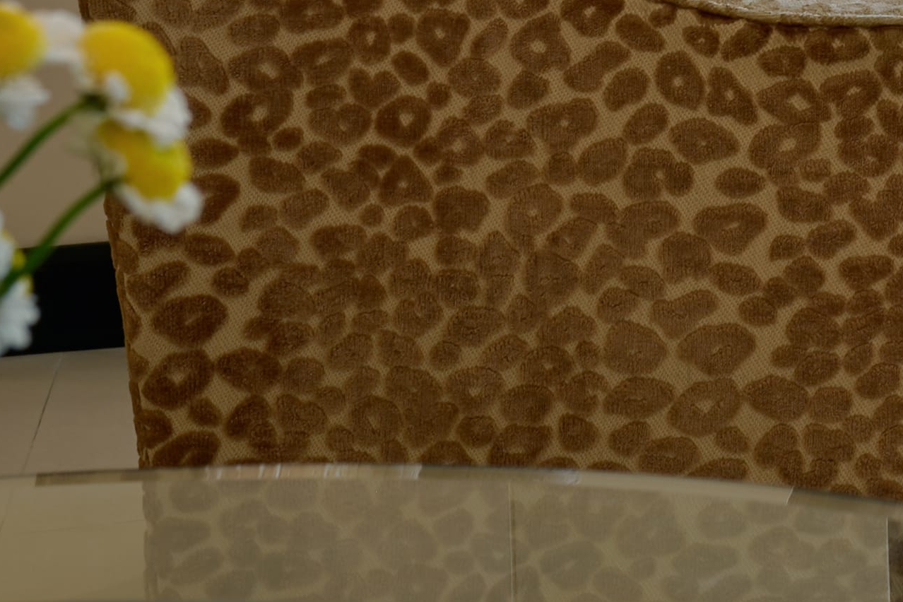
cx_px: 1817
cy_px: -875
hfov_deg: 11.8
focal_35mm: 155
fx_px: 3888
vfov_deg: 8.1
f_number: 7.1
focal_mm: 24
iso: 100
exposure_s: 1/5
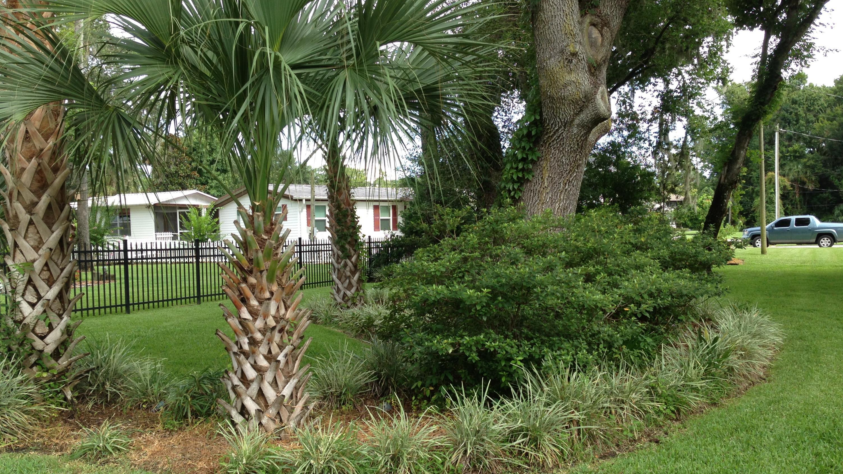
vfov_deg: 32.8
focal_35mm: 36
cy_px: 269
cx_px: 422
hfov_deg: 55.3
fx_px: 805
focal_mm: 4.13
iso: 50
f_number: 2.4
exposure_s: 1/315
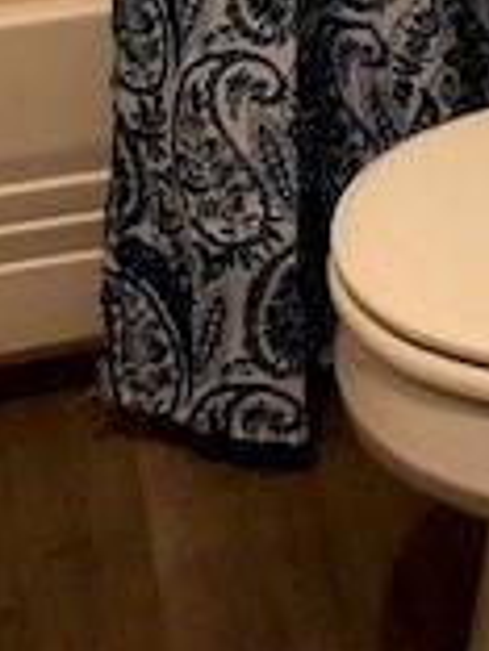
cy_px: -572
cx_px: 593
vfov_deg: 14.7
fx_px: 2166
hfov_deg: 12.6
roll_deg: -0.3
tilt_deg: -8.3
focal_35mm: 115
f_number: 1.8
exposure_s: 1/15
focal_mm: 4
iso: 80
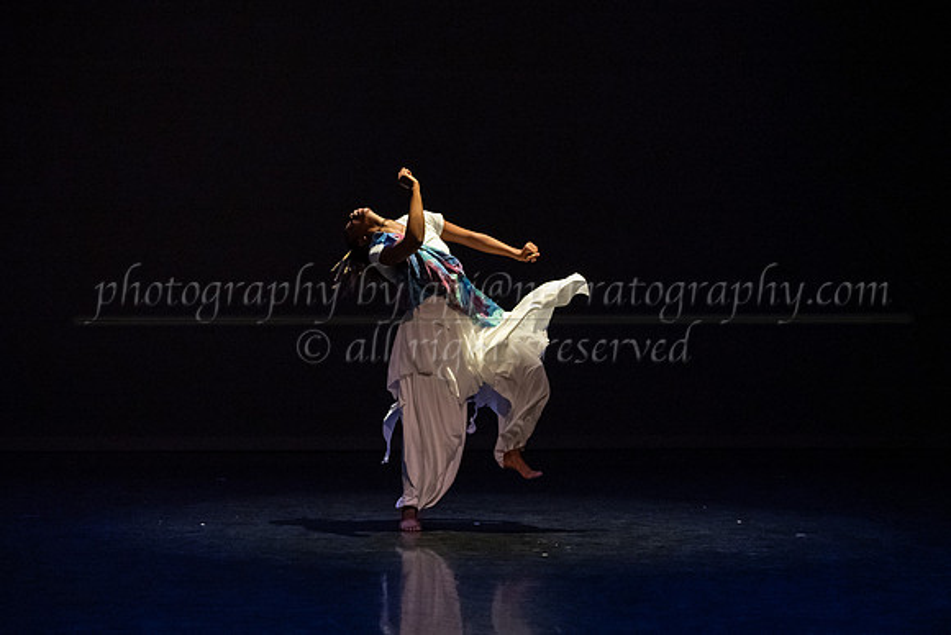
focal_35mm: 93
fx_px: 2454
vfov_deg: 14.7
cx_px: 491
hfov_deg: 21.9
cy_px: 359
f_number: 4
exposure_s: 1/400
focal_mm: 75
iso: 6400
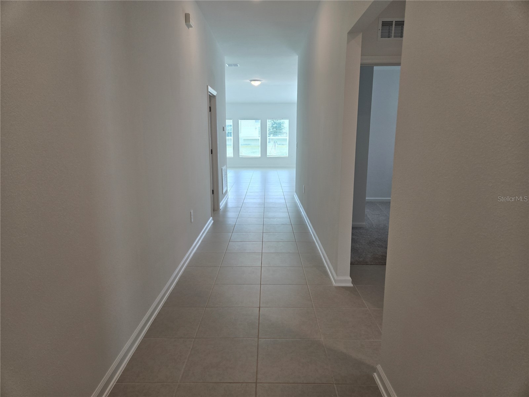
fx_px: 351
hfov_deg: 73.9
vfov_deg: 58.9
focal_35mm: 23
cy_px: 198
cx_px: 264
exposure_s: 1/120
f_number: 1.8
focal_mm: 5.4
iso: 40
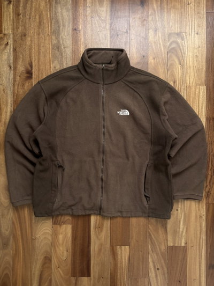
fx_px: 214
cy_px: 143
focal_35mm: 26
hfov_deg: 53.1
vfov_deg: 67.3
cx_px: 107
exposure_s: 1/60
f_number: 1.6
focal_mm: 5.96
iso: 160
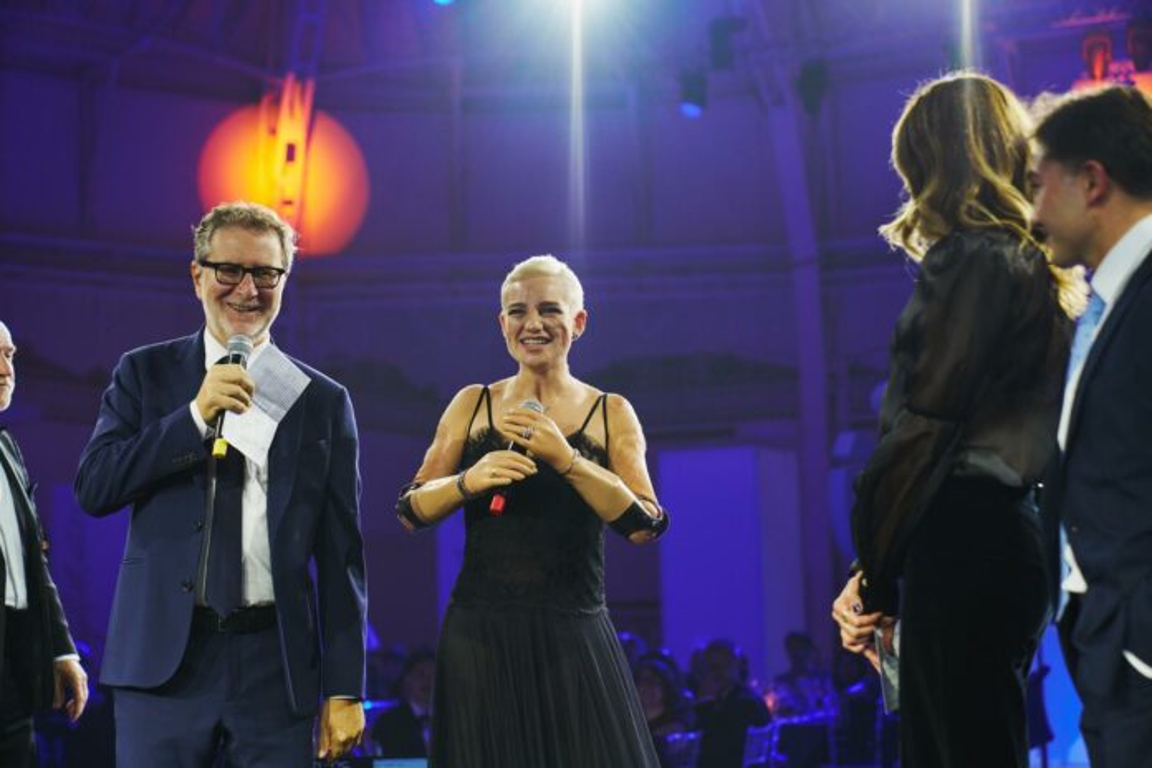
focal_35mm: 70
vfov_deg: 19.5
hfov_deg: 28.8
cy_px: 384
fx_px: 2240
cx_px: 576
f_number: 3.2
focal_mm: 70
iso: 800
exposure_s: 1/250
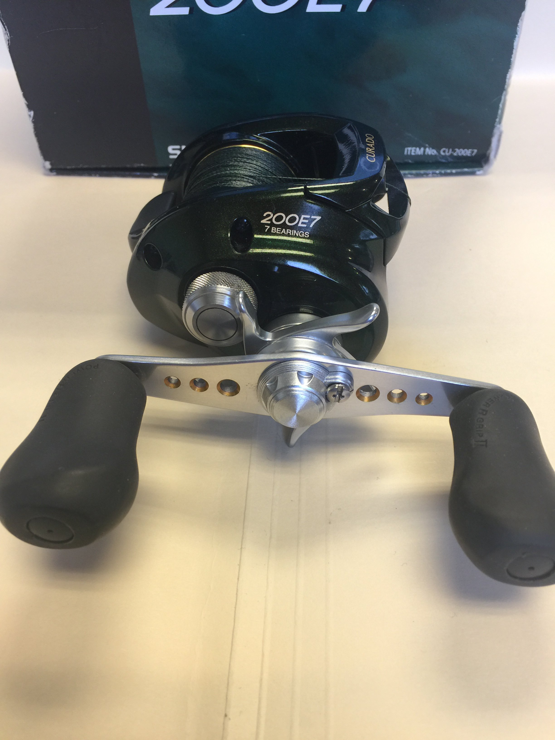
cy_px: 370
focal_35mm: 29
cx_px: 278
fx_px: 620
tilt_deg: -46.8
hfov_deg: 48.2
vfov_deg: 61.7
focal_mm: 4.15
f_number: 2.2
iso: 40
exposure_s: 1/30
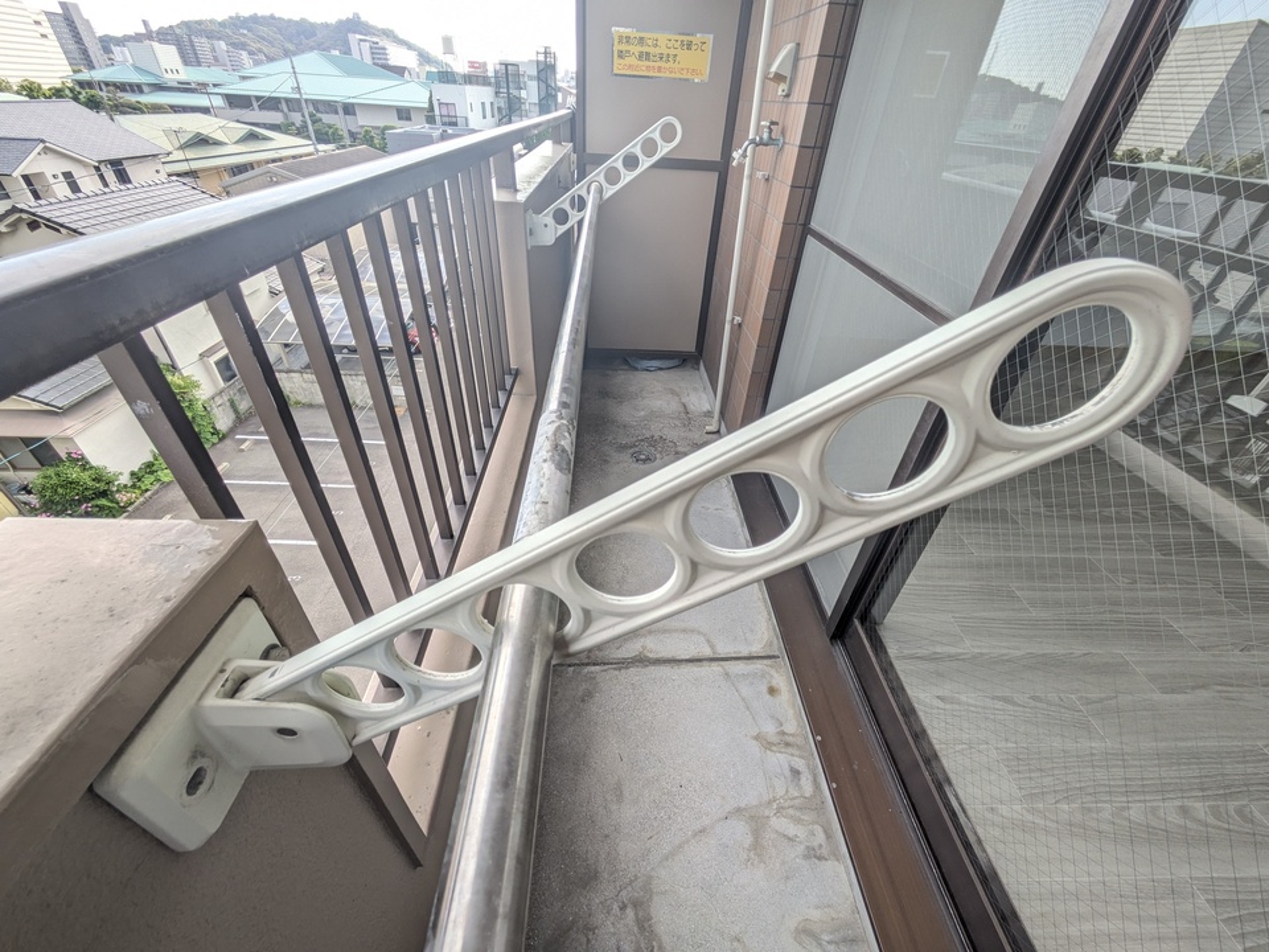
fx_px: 513
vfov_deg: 85.7
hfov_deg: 102.1
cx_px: 634
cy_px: 476
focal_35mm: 14
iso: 50
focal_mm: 1.83
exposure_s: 1/432
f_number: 2.2
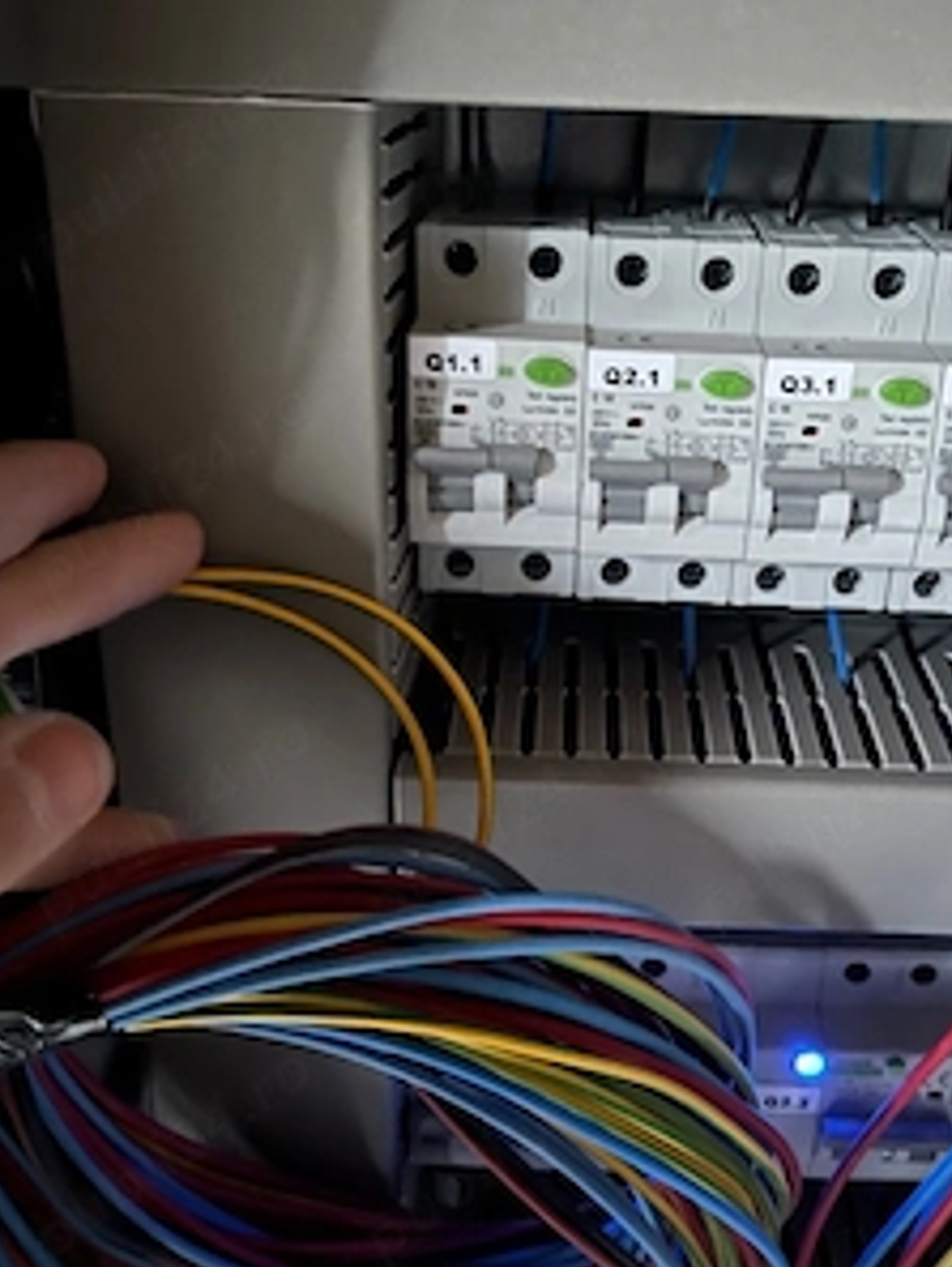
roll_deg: -3.8
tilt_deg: -23.0
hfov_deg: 40.5
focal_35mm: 35
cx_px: 589
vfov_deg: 52.4
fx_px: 1282
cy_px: 542
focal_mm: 5.1
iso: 1250
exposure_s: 1/9
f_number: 1.6
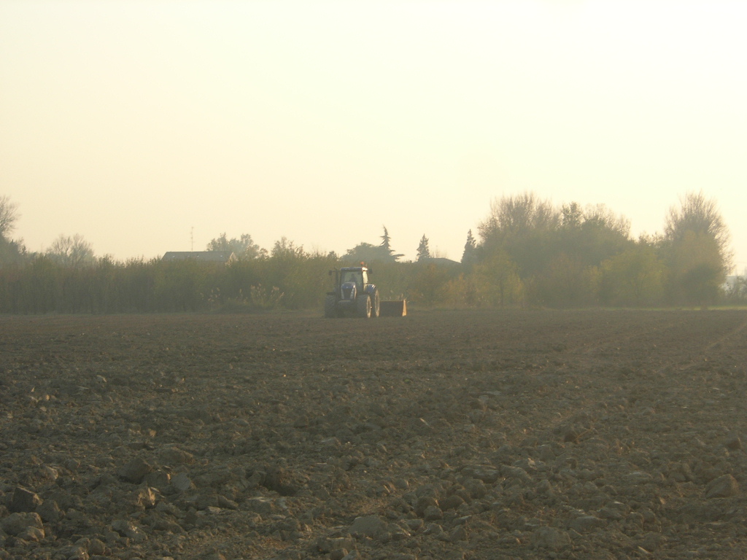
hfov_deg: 17.4
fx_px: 2438
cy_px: 280
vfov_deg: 13.1
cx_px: 374
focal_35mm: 113
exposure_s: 1/120
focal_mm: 23.4
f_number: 8.2
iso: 65
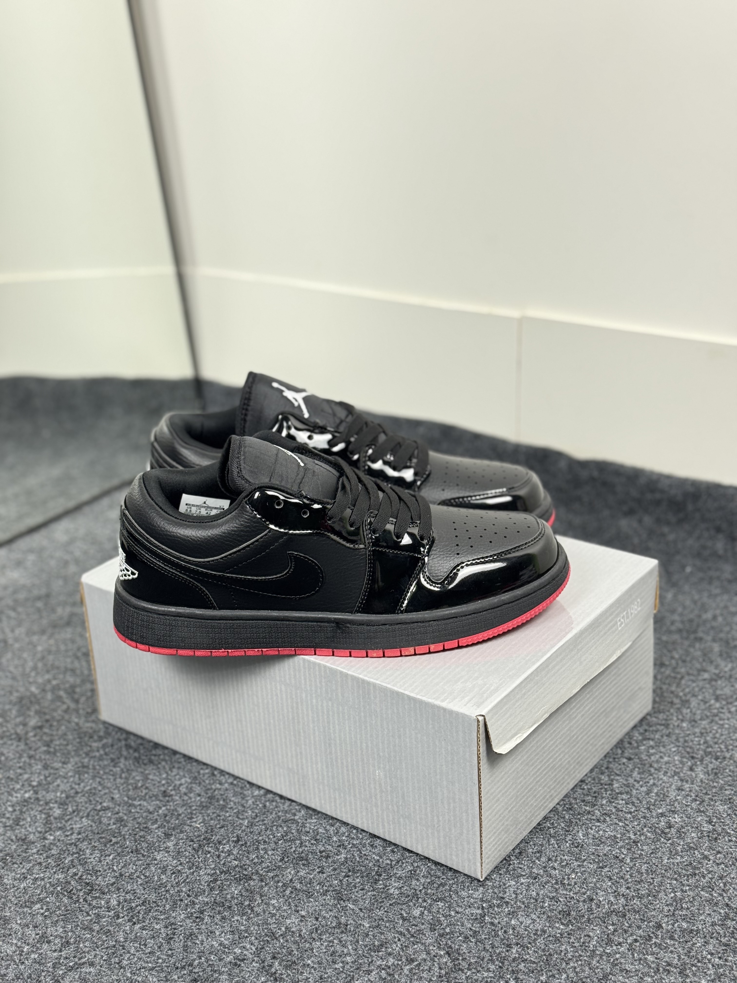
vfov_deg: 39.7
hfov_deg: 30.3
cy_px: 492
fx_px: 1363
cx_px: 368
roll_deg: +3.3
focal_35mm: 48
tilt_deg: -23.8
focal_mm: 6.76
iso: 100
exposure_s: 1/50
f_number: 1.78
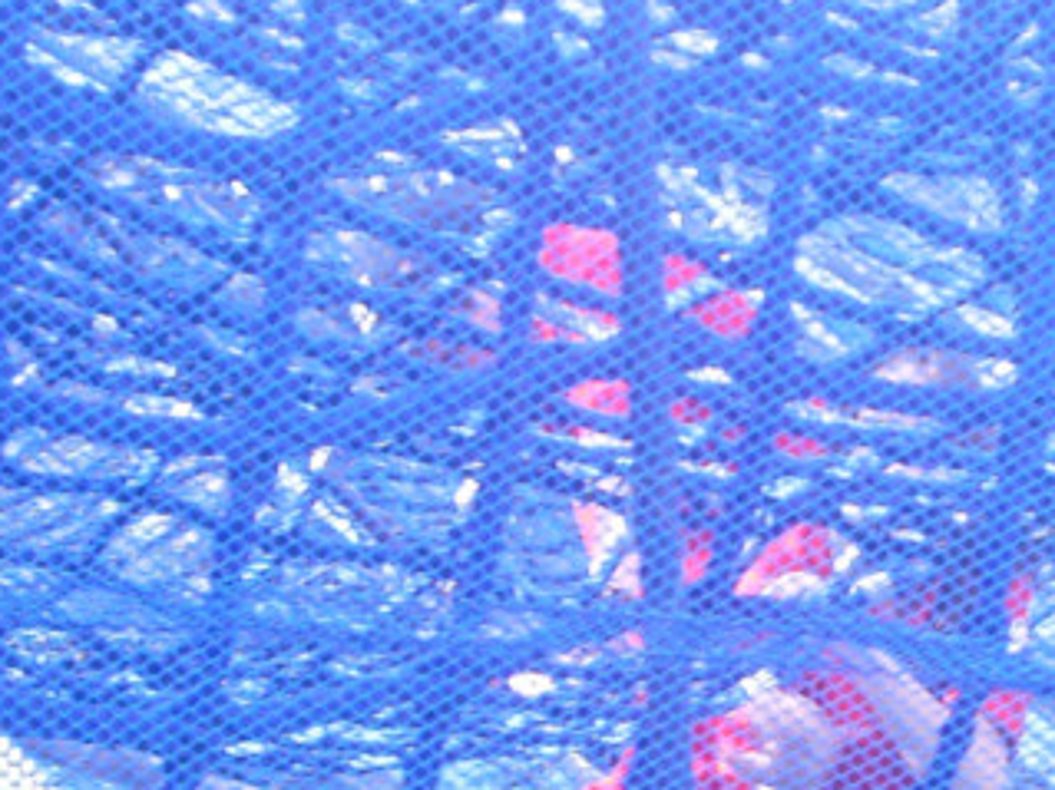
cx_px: 989
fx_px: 3717
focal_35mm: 122
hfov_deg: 15.9
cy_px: 668
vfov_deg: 12.1
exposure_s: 1/80
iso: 200
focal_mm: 6.2
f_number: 2.8
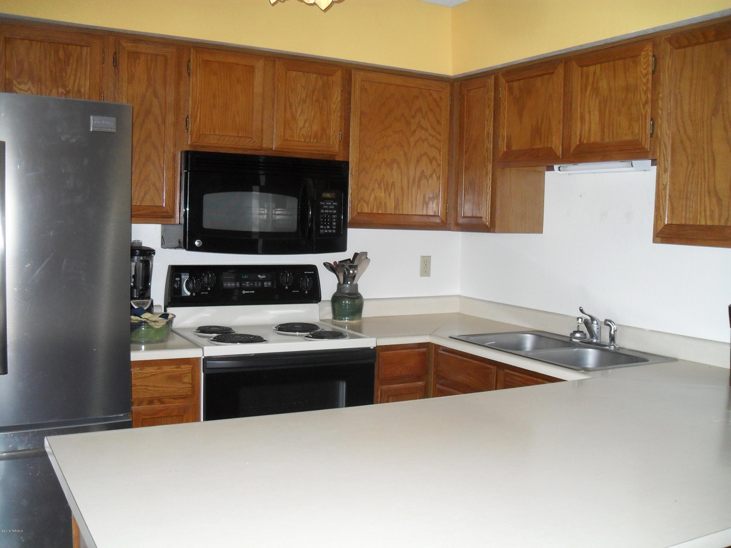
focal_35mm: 35
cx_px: 366
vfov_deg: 40.7
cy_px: 274
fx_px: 739
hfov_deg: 52.6
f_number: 2.8
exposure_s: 1/45
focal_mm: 6.2
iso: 200
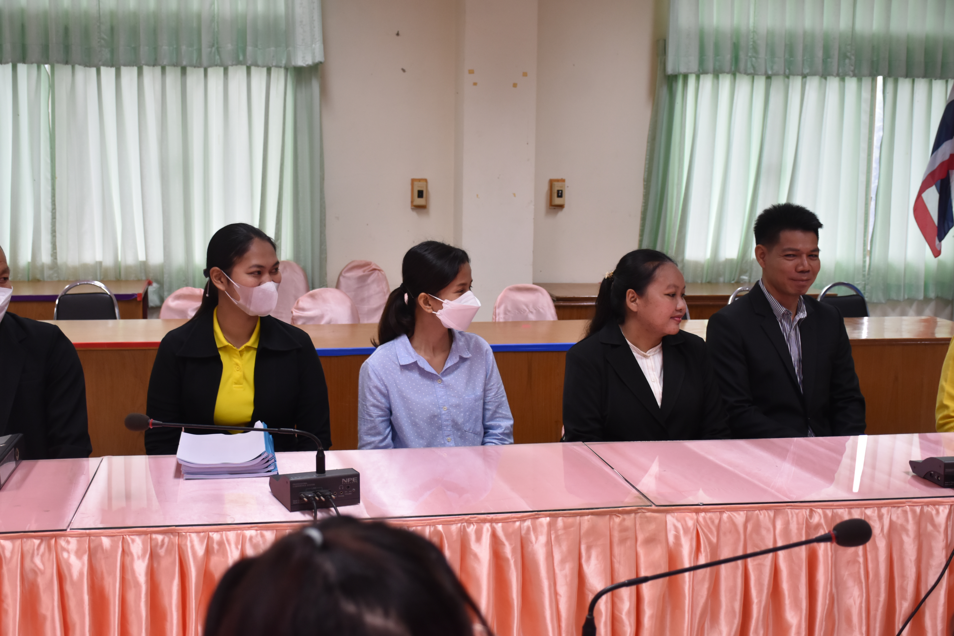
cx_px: 477
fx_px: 1272
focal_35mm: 48
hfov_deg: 41.1
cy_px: 318
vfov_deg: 28.1
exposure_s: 1/80
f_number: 4.5
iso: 800
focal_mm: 32
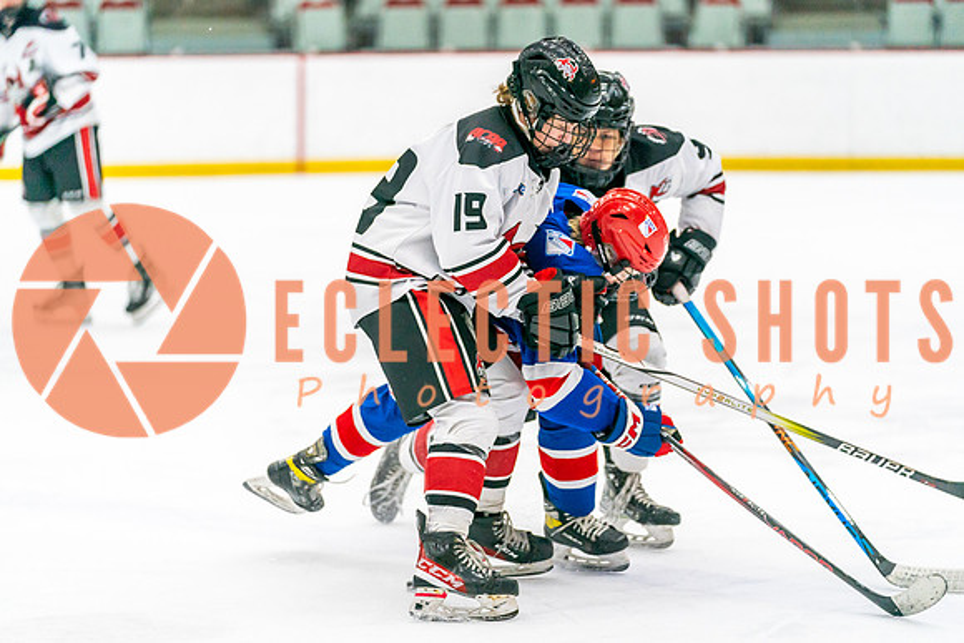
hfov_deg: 12.9
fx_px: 4255
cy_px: 322
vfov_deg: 8.6
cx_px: 482
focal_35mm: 159
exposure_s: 1/1250
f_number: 2.8
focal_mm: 154
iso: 3200
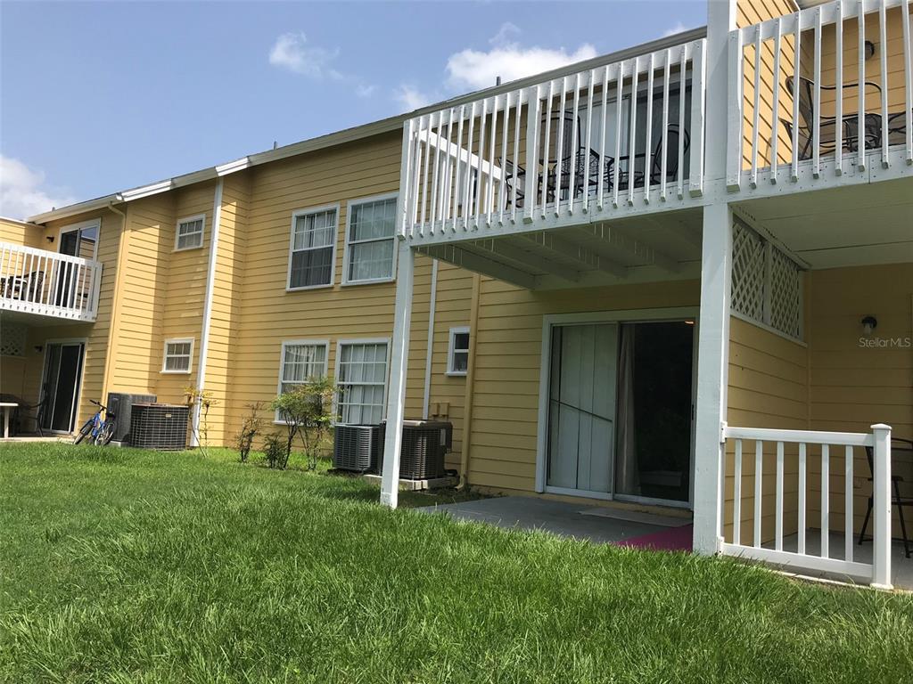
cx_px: 456
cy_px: 342
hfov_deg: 63.4
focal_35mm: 28
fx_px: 739
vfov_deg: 49.7
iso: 20
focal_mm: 3.99
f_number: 1.8
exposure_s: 1/2179
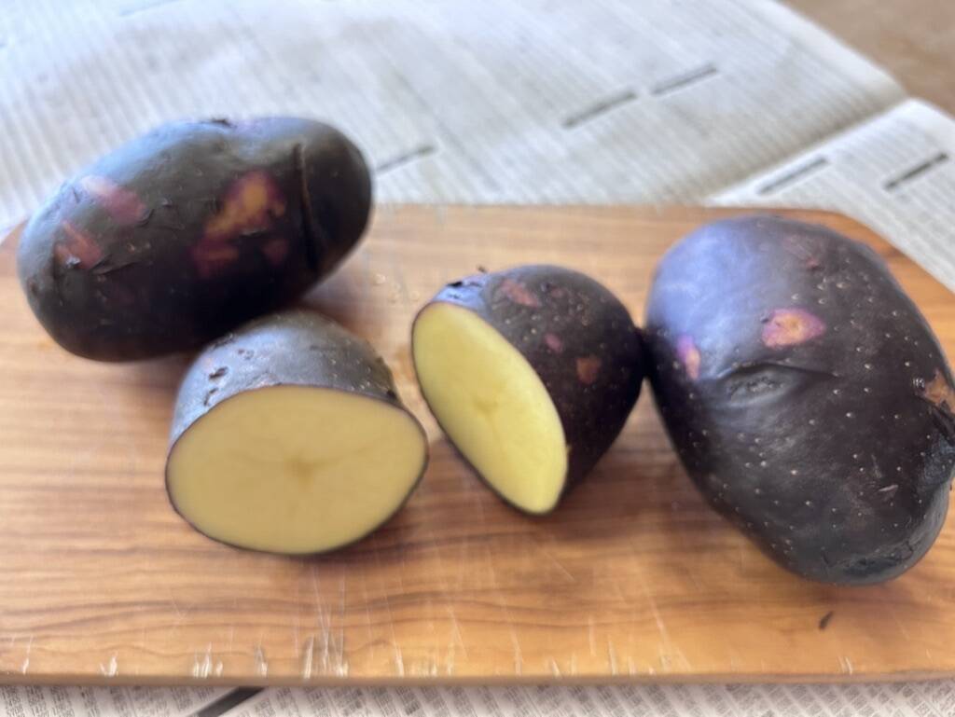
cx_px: 478
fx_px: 718
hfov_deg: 67.3
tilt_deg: -56.7
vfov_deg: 53.1
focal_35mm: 26
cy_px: 358
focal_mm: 5.7
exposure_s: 1/60
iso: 250
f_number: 1.5
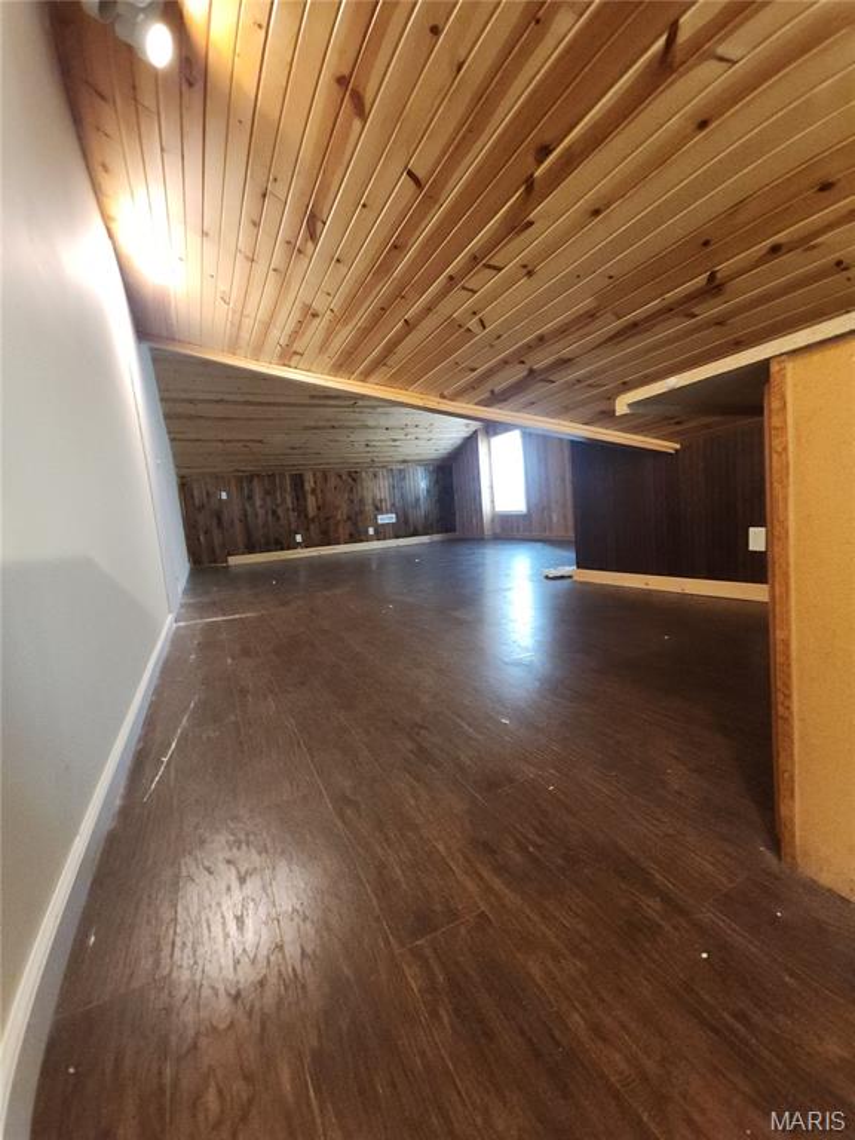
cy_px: 570
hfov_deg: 89.9
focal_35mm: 13
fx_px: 428
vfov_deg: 106.2
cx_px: 428
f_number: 2.2
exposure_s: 1/30
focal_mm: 2.2
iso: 640
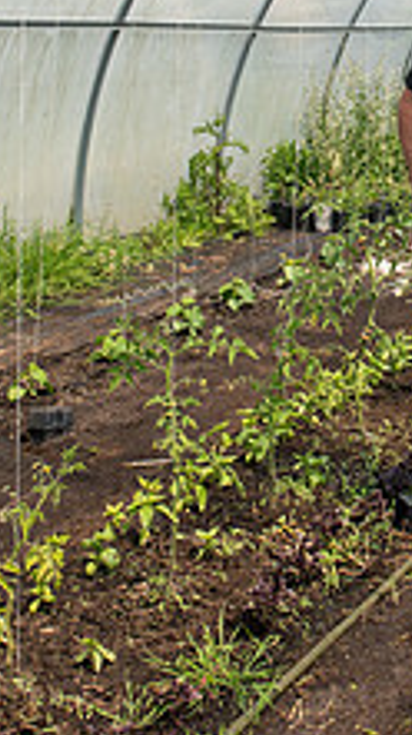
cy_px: 118
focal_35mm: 66
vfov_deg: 30.9
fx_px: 1284
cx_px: 385
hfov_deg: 17.9
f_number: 4.5
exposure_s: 1/3200
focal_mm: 24
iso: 500
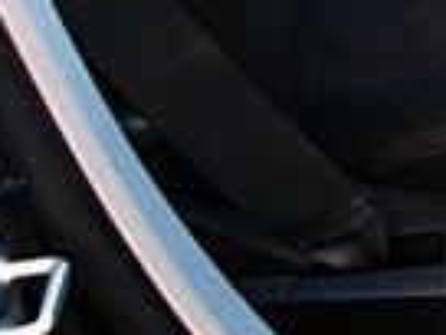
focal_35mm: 169
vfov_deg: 8.3
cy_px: -342
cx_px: 876
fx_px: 2177
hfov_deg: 10.7
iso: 400
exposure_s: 1/80
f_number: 2.8
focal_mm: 6.3
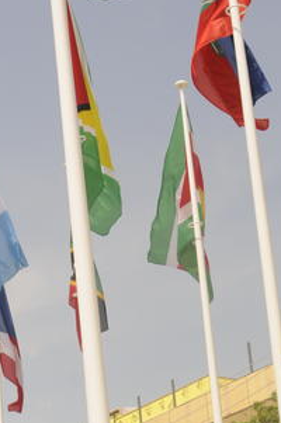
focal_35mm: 105
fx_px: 1232
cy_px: 434
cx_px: 22
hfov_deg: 12.9
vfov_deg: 18.9
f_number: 5.6
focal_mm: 28
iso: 250
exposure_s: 1/1250
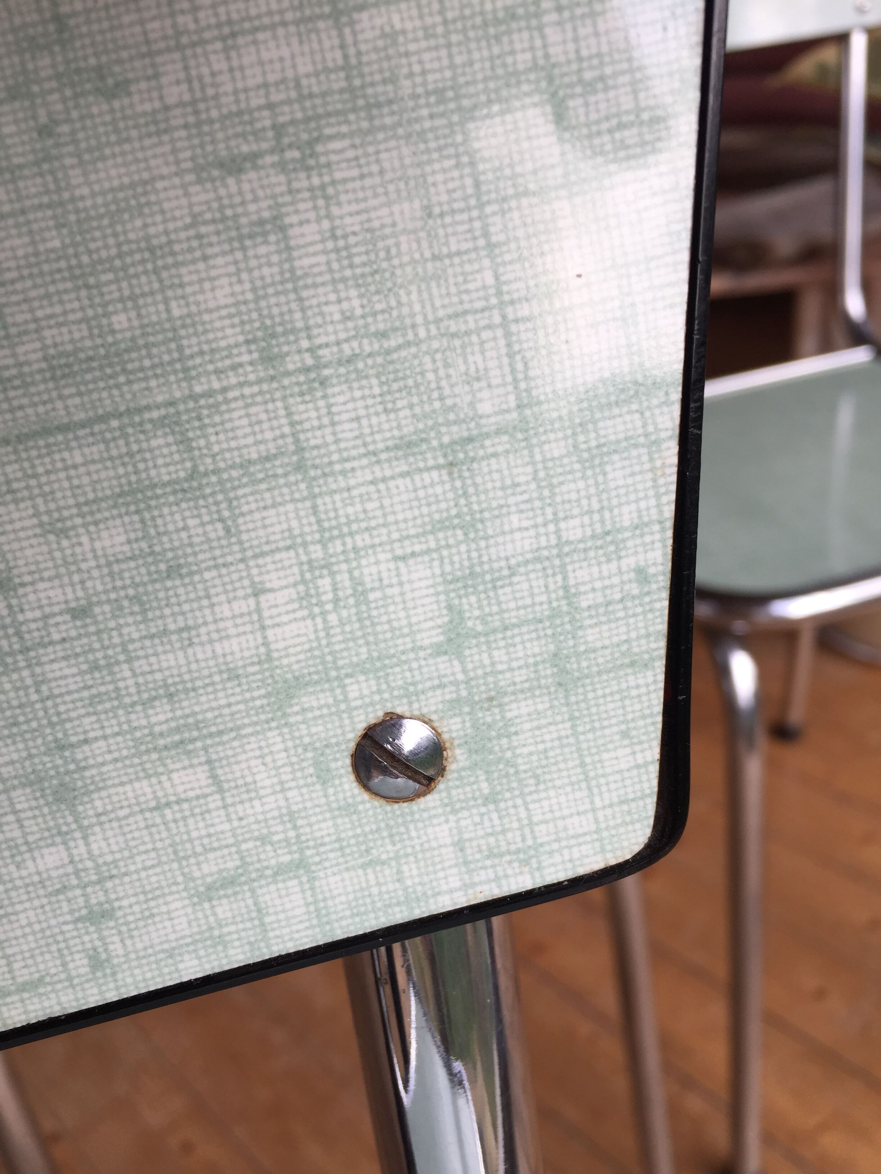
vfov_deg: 61.7
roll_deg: +6.9
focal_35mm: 29
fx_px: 984
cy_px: 587
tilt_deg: -29.6
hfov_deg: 48.2
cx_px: 440
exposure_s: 1/210
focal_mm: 4.15
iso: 32
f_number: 2.2
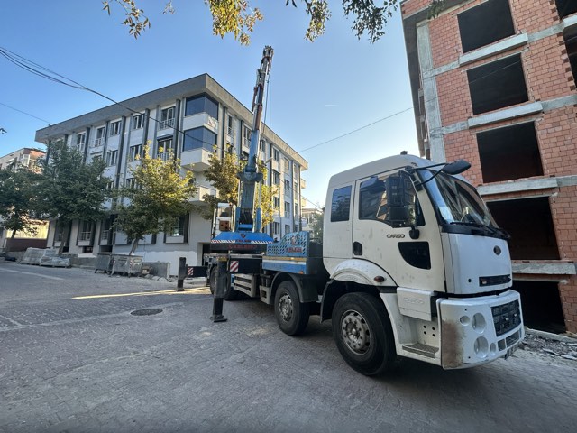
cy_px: 216
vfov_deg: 85.7
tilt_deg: +8.4
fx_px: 233
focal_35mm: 14
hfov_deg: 102.1
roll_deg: -0.1
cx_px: 288
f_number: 2.2
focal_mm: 2.22
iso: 40
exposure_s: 1/330
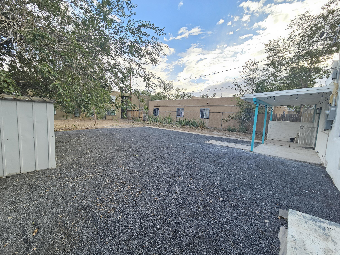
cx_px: 170
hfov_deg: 106.2
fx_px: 128
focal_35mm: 13
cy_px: 128
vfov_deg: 89.9
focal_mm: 2.2
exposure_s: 1/120
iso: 50
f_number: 2.2
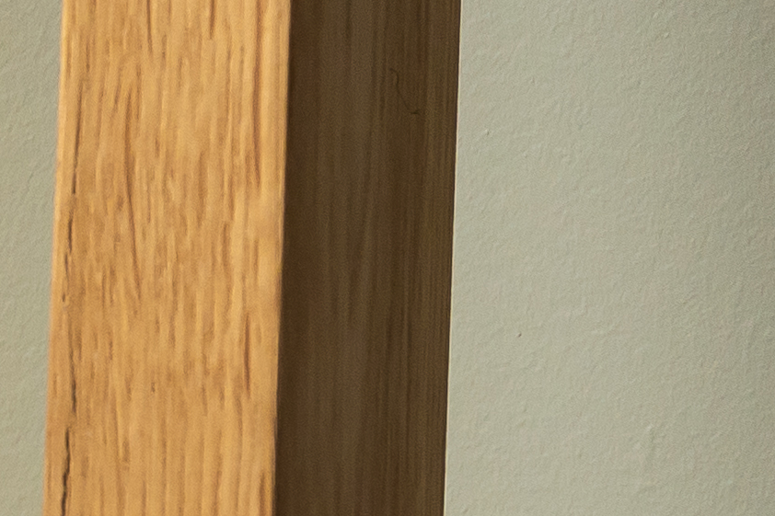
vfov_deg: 1.0
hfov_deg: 1.5
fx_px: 29873
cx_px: -1776
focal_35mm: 1388
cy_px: -445
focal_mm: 200
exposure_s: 1/160
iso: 640
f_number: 8
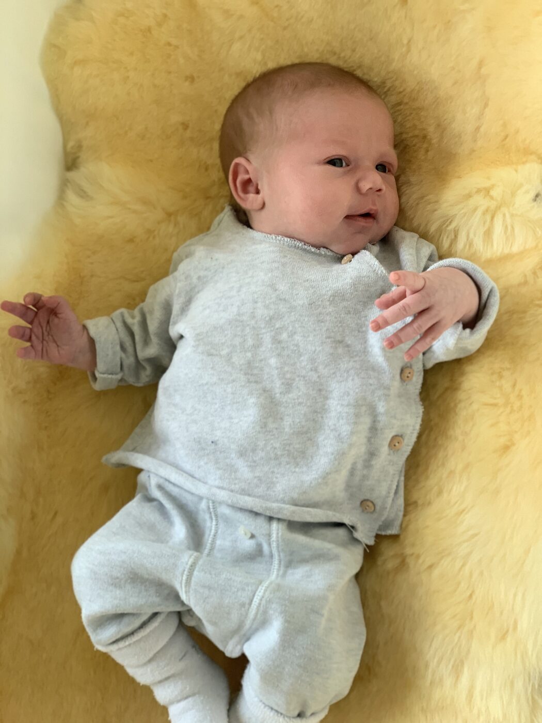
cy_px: 362
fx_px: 1086
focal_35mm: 52
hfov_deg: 28.0
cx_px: 271
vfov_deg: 36.8
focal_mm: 6
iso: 125
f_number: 2.4
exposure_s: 1/110
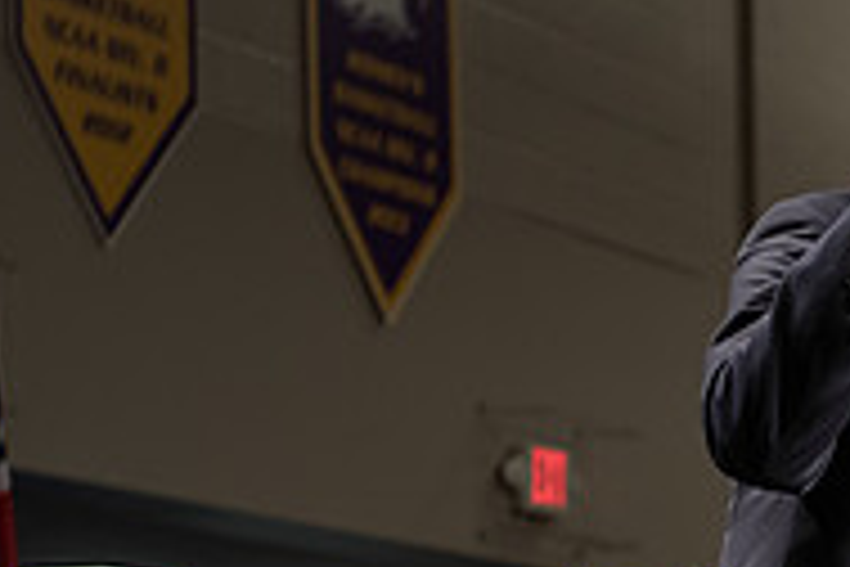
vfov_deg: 6.7
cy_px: 569
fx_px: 4793
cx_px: 998
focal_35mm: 203
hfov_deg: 10.0
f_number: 4
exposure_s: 1/200
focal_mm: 66
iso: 1000
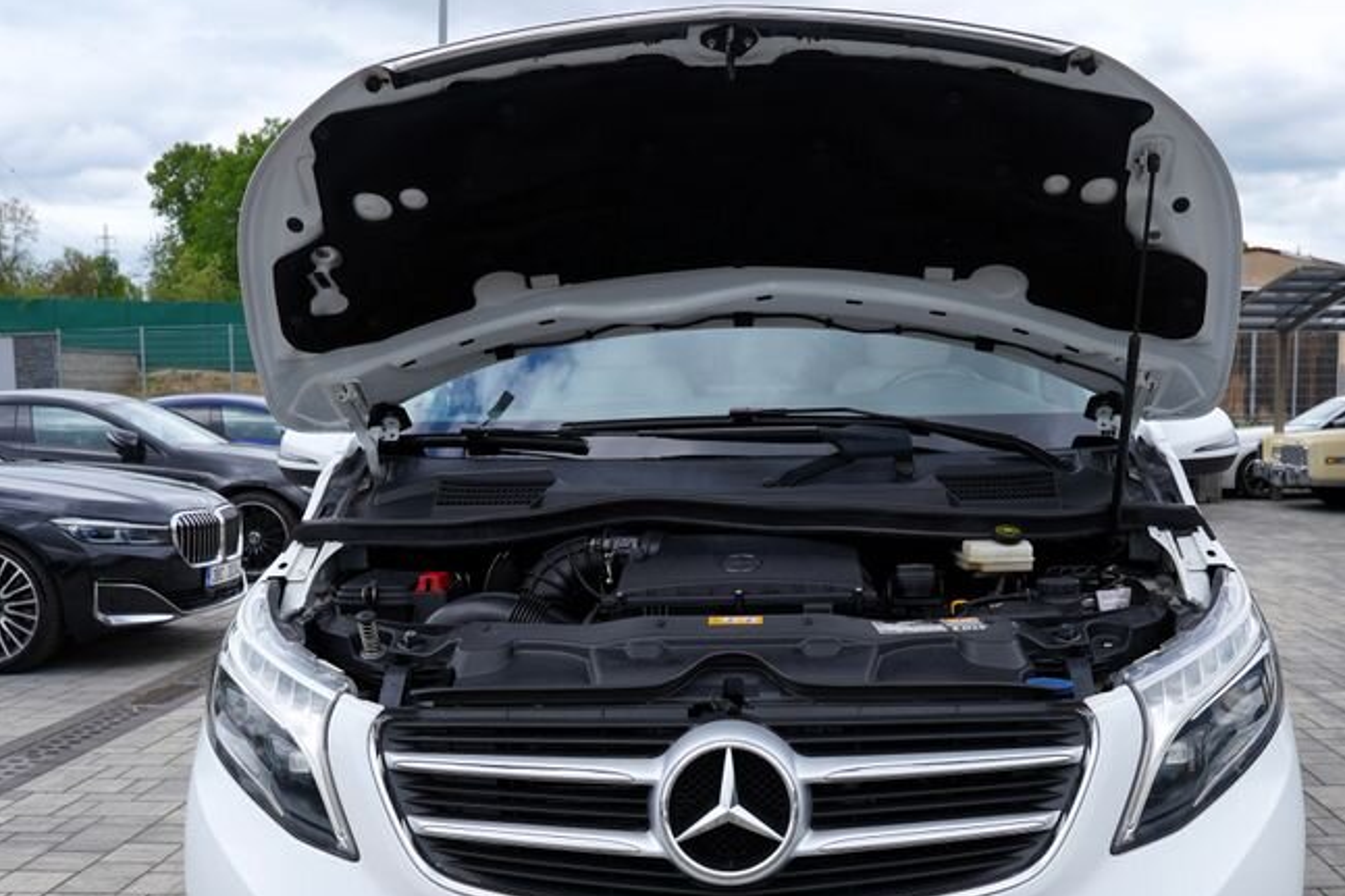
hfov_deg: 50.6
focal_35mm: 38
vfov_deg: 34.5
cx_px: 763
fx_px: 1419
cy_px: 632
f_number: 8
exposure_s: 1/200
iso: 100
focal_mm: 24
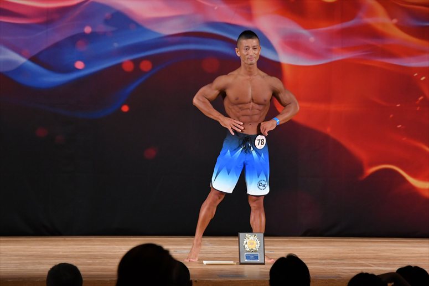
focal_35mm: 240
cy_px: 143
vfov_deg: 5.7
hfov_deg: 8.6
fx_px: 2859
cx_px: 214
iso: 3200
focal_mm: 160
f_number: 5.6
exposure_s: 1/400
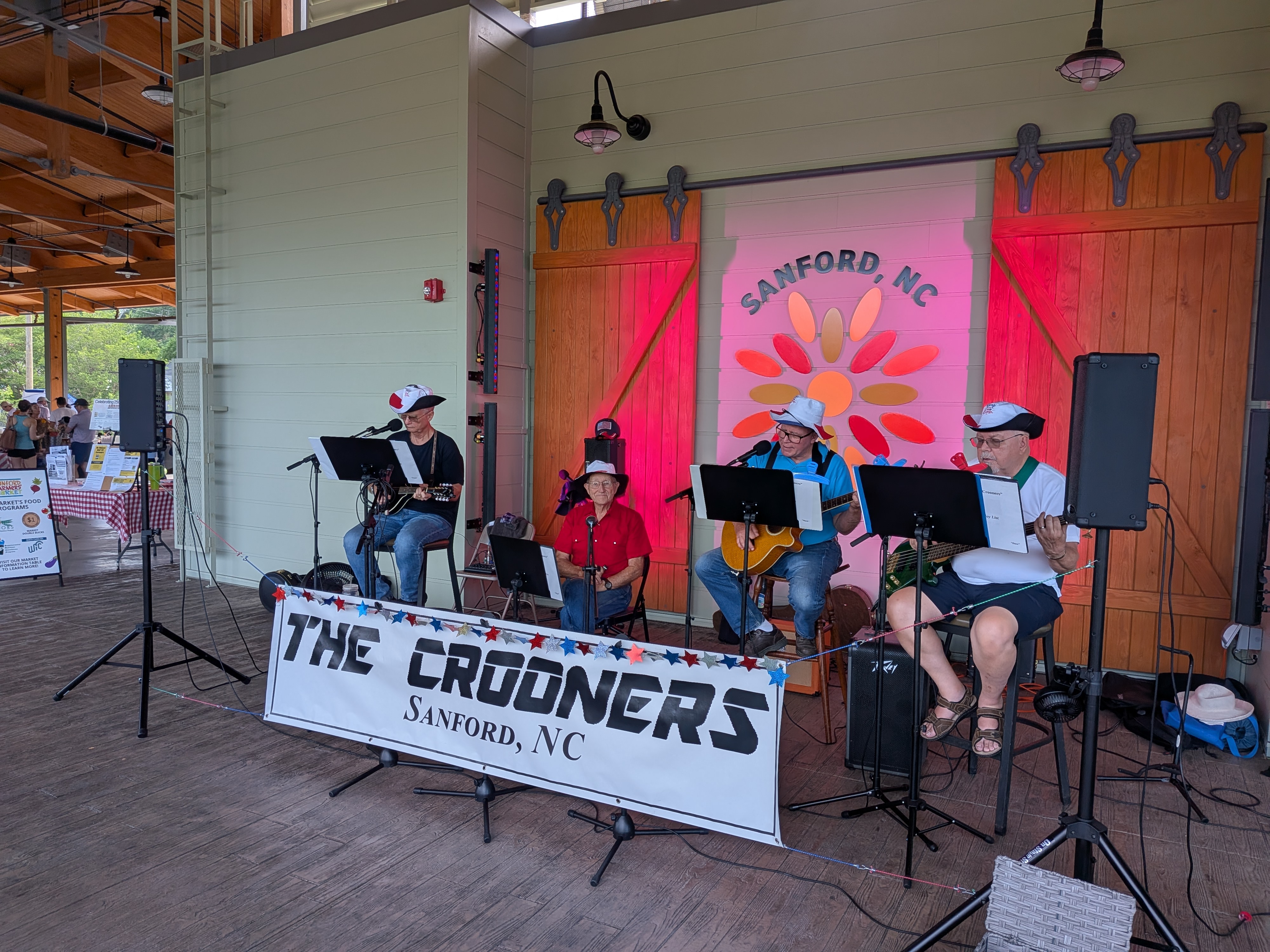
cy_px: 476
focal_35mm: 24
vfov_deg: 56.8
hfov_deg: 71.6
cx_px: 635
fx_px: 881
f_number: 1.7
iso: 28
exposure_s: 1/182
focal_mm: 4.53
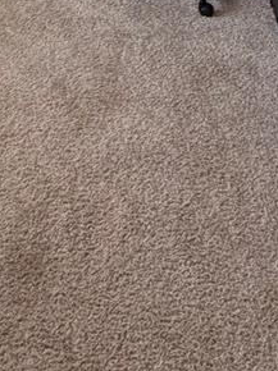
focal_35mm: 58
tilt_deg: -15.1
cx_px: 142
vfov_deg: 26.5
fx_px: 622
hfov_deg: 25.2
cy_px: -148
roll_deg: -3.6
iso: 160
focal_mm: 2.22
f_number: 2.2
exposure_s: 1/60
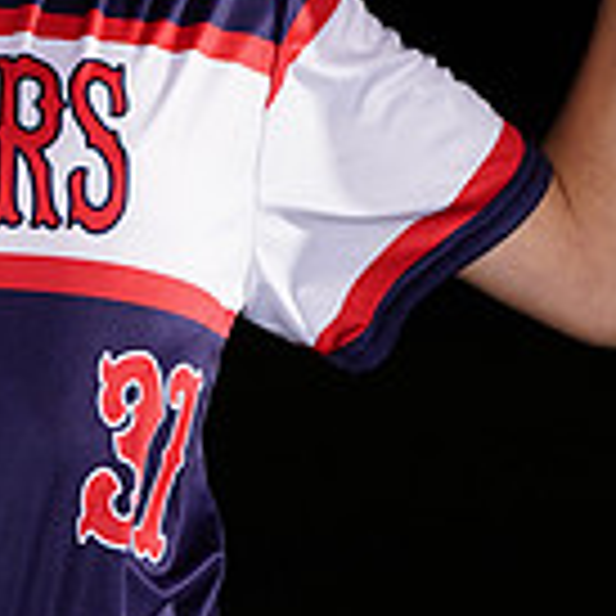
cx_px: -157
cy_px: -142
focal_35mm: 568
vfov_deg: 3.1
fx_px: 11436
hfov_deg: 3.1
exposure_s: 1/125
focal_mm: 158
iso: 400
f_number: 9
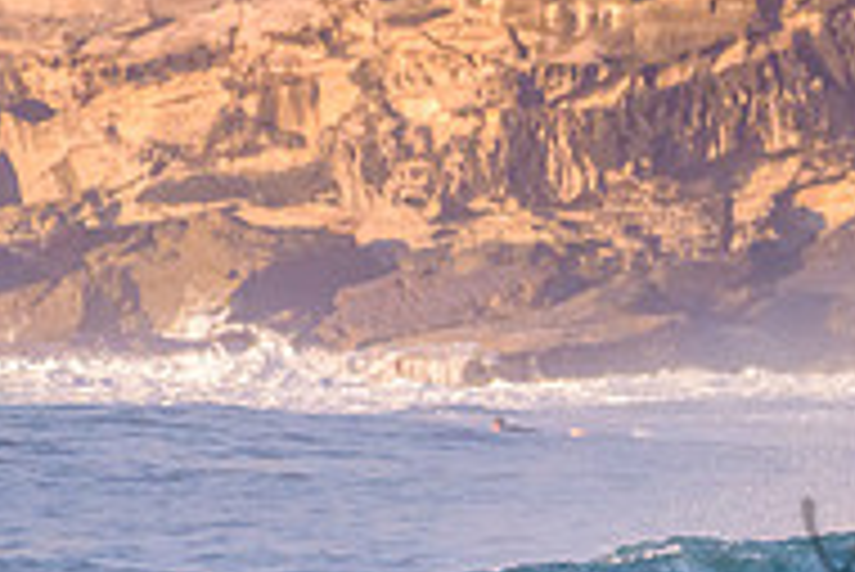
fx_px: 44041
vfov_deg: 0.7
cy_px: 529
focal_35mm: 1853
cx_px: 1264
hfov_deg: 1.1
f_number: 5.6
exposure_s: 1/2000
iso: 560
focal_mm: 500
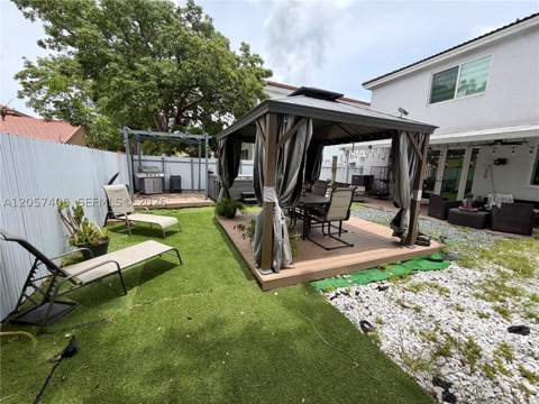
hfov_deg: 102.1
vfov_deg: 85.7
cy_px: 202
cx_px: 270
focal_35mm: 14
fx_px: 218
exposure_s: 1/770
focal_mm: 2.22
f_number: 2.2
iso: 32
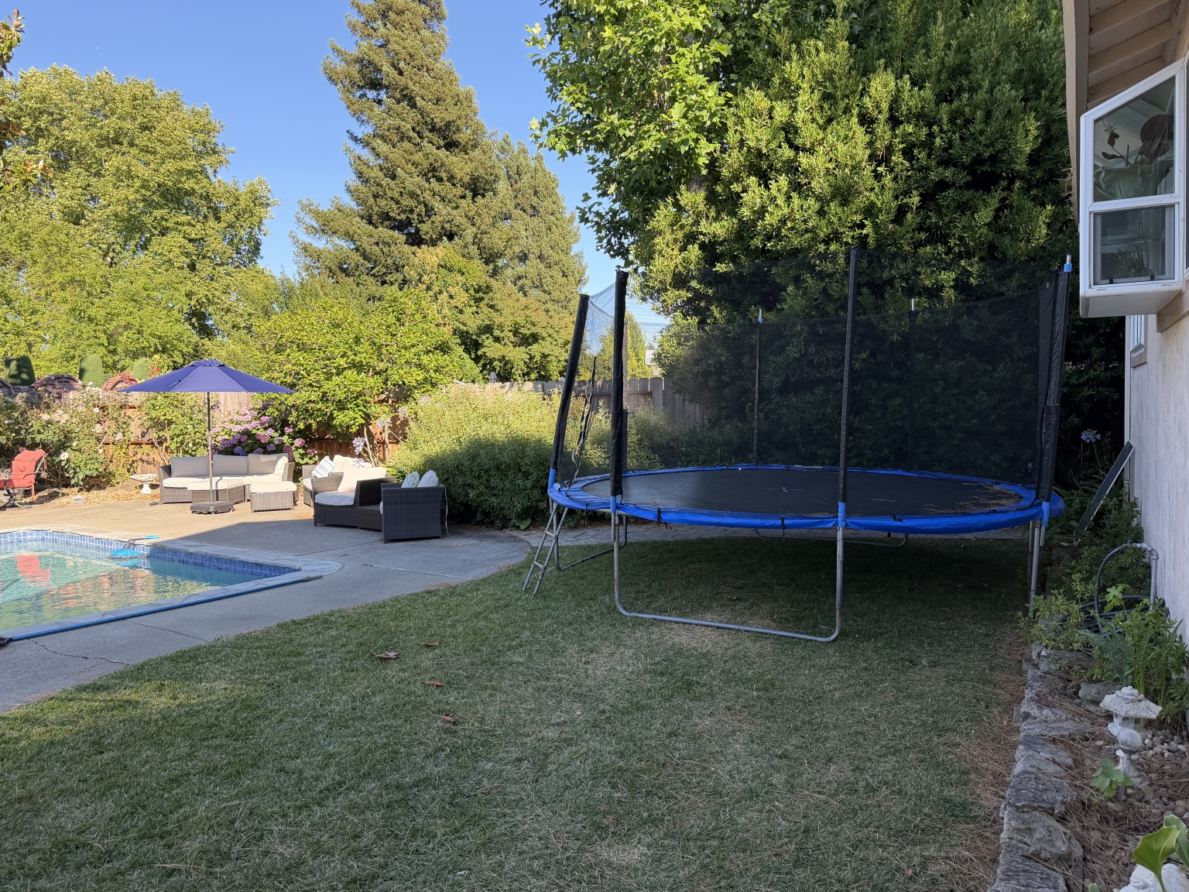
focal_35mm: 25
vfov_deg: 54.9
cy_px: 444
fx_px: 859
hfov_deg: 69.4
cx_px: 583
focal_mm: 6.76
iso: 100
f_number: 1.78
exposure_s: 1/1091
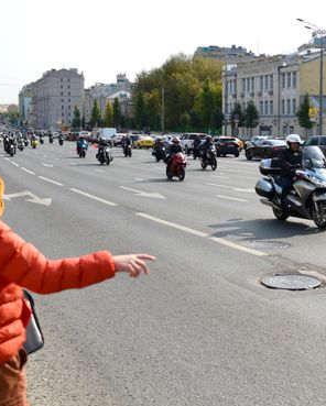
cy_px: 195
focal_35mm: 55
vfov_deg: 34.1
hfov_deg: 27.0
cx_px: 270
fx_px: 662
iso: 220
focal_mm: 31
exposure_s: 1/3200
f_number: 4
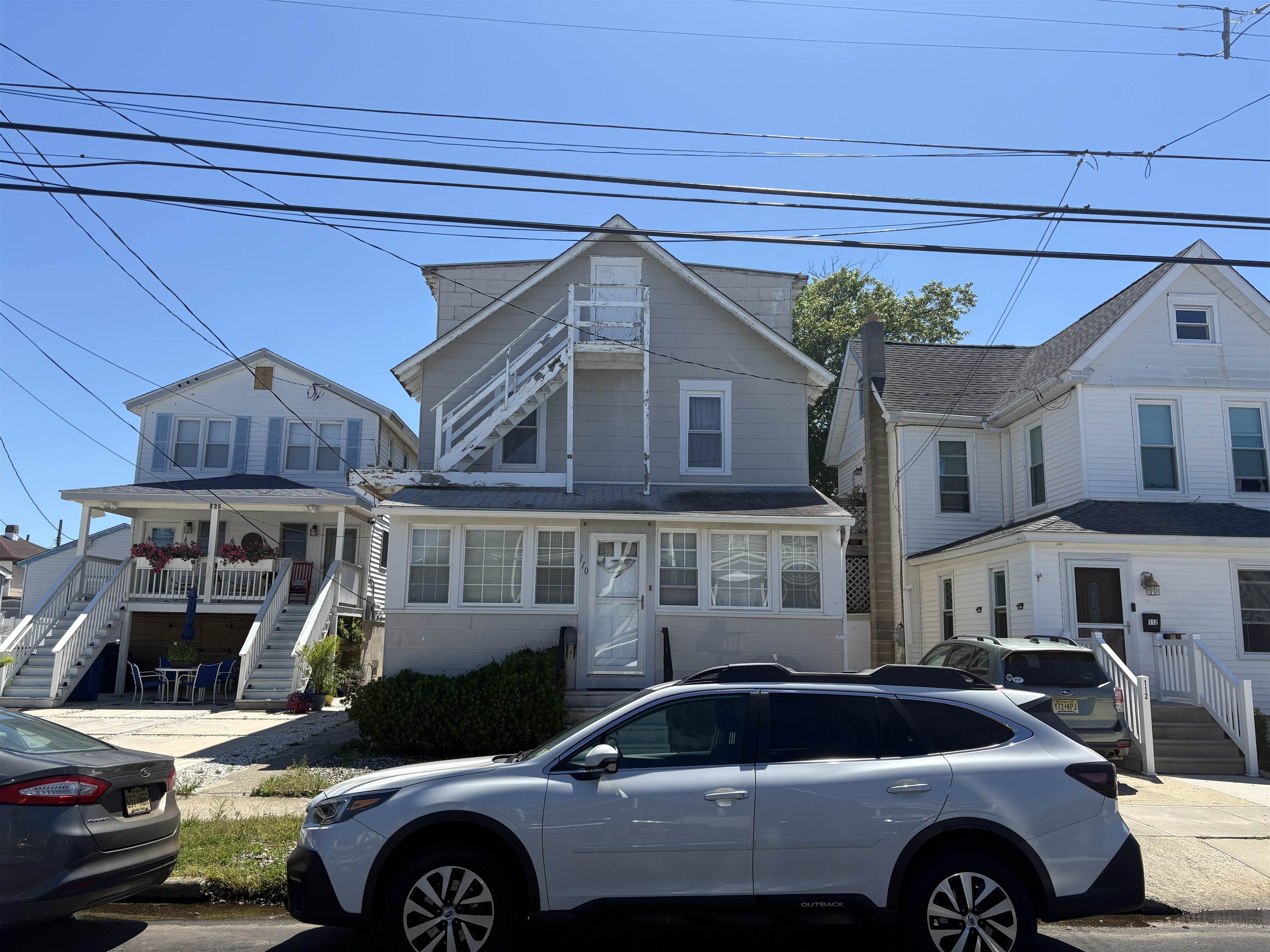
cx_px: 635
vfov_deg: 53.1
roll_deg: -1.2
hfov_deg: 67.3
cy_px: 476
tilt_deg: +10.2
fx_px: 954
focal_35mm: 26
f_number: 1.6
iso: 50
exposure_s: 1/2985
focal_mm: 5.96
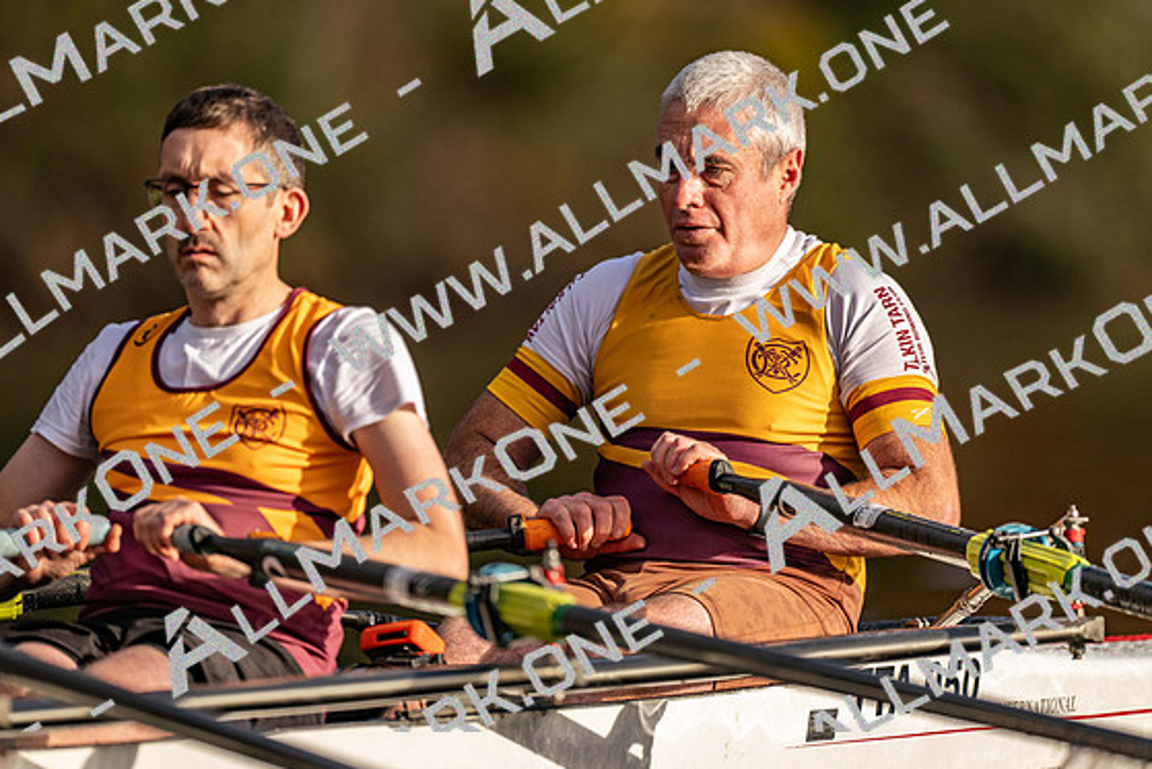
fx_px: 19908
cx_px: 583
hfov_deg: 3.3
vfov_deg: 2.2
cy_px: 378
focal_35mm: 622
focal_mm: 600
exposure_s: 1/2500
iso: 320
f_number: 4
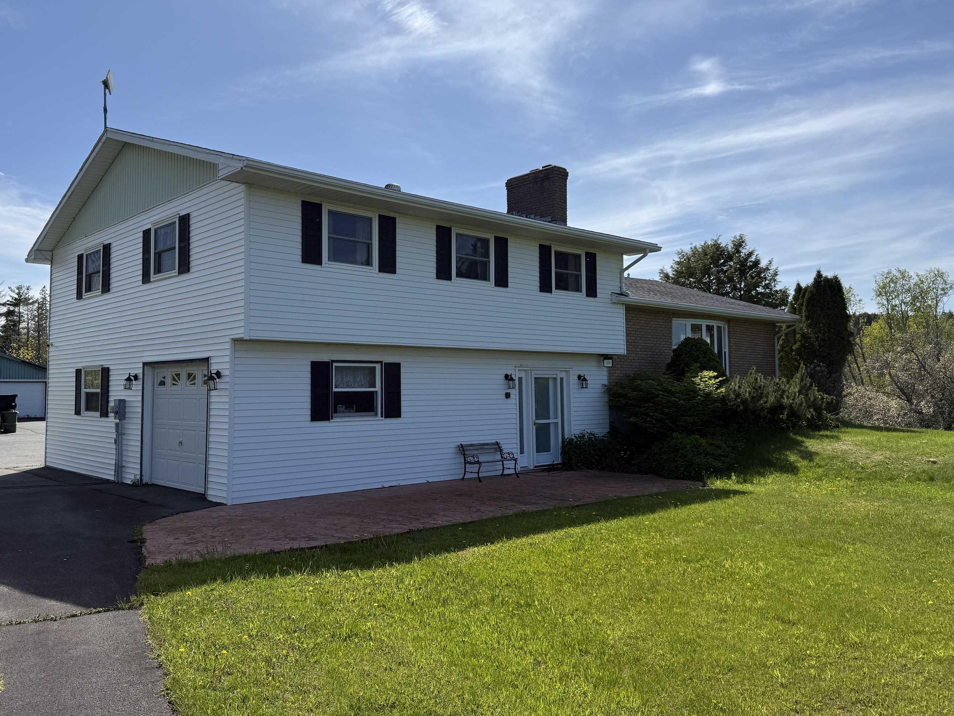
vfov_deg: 49.7
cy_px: 333
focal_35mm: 28
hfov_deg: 63.2
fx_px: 772
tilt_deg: +3.3
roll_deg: -0.1
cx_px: 415
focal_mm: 6.76
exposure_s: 1/7353
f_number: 1.78
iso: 80
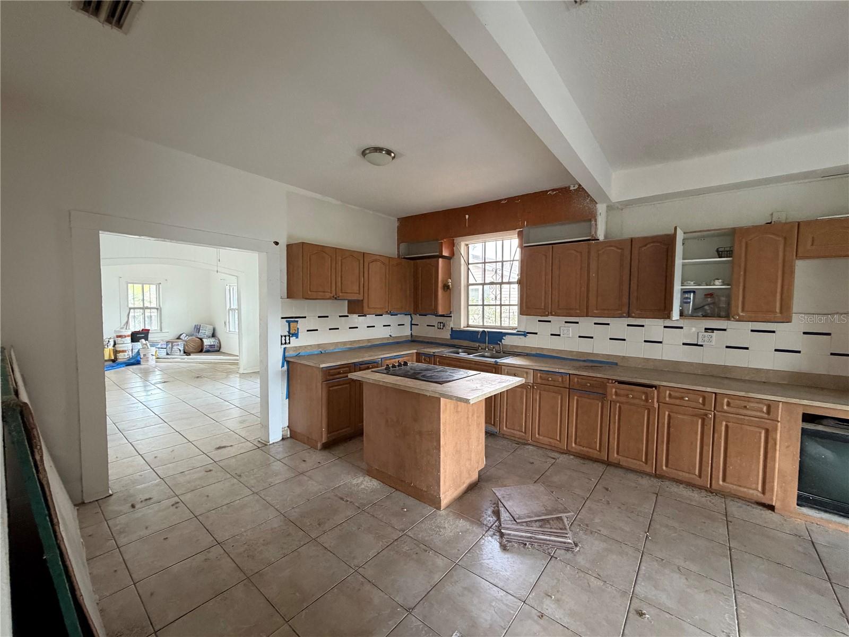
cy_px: 318
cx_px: 424
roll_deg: -0.7
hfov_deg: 102.1
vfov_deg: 85.7
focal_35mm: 14
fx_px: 343
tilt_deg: -2.8
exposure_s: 1/60
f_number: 2.2
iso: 400
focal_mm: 2.22
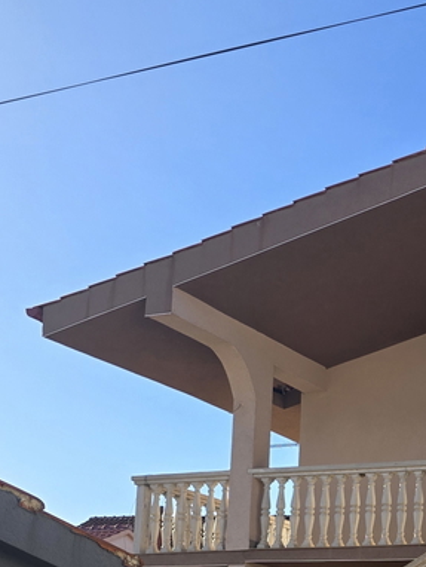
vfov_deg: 27.7
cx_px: 577
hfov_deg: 20.4
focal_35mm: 65
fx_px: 1065
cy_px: 592
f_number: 1.7
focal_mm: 6.3
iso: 12
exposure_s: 1/494
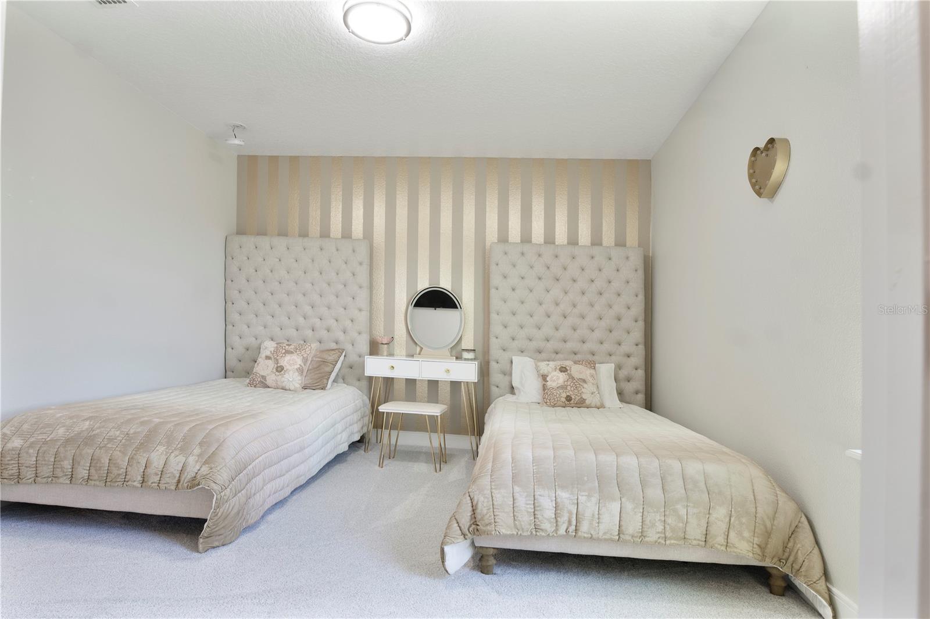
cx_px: 465
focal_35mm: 18
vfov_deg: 67.4
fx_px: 465
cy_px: 310
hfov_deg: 90.0
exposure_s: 1/4
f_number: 7.1
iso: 400
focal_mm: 12
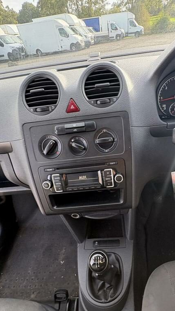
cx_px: 111
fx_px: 148
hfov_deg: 60.1
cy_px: 183
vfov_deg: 91.7
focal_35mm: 18
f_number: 2.2
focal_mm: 2.22
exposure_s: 1/124
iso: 125
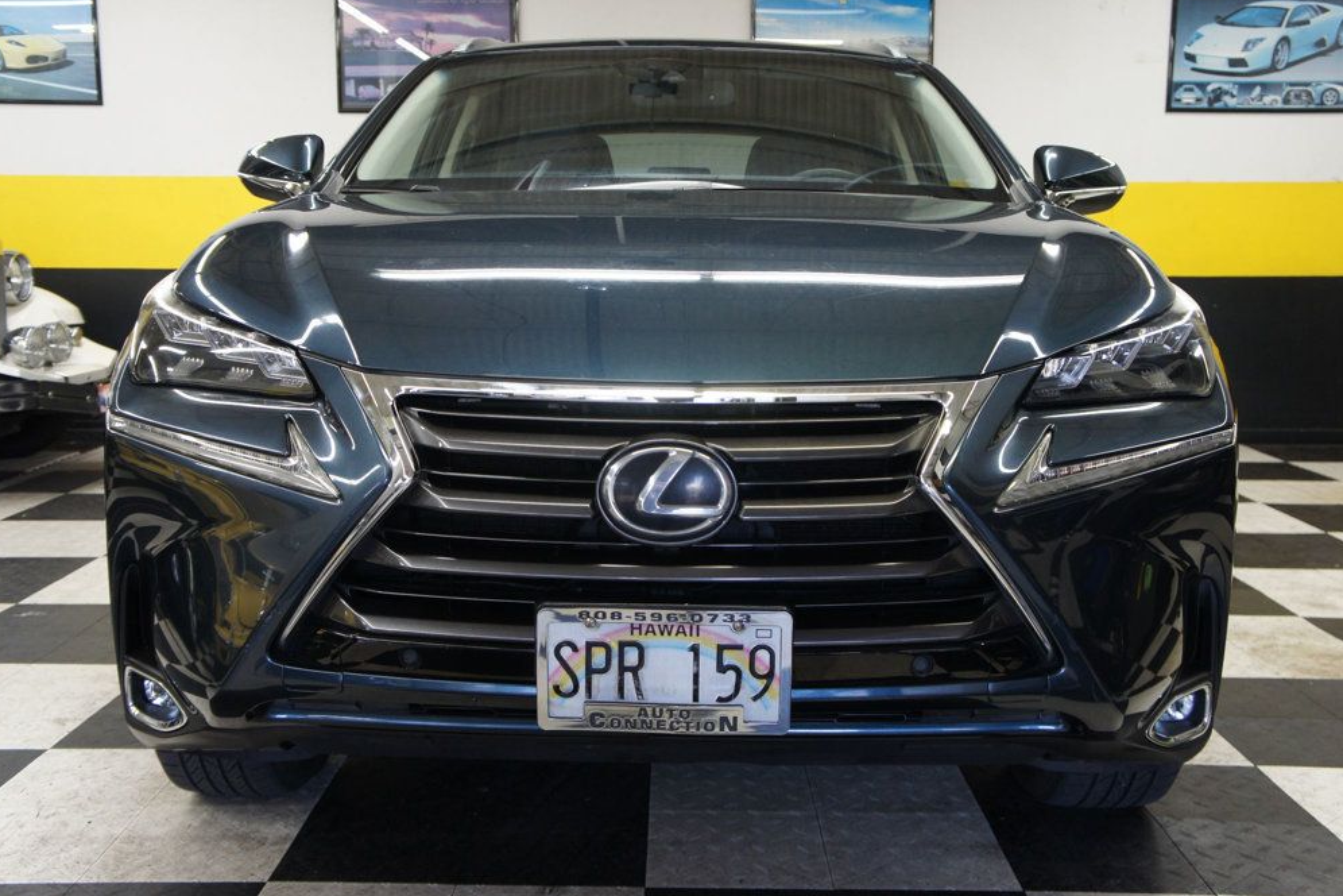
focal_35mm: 37
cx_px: 677
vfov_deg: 35.9
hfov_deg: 51.9
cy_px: 439
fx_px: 1380
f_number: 4
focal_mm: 24
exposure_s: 1/40
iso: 500
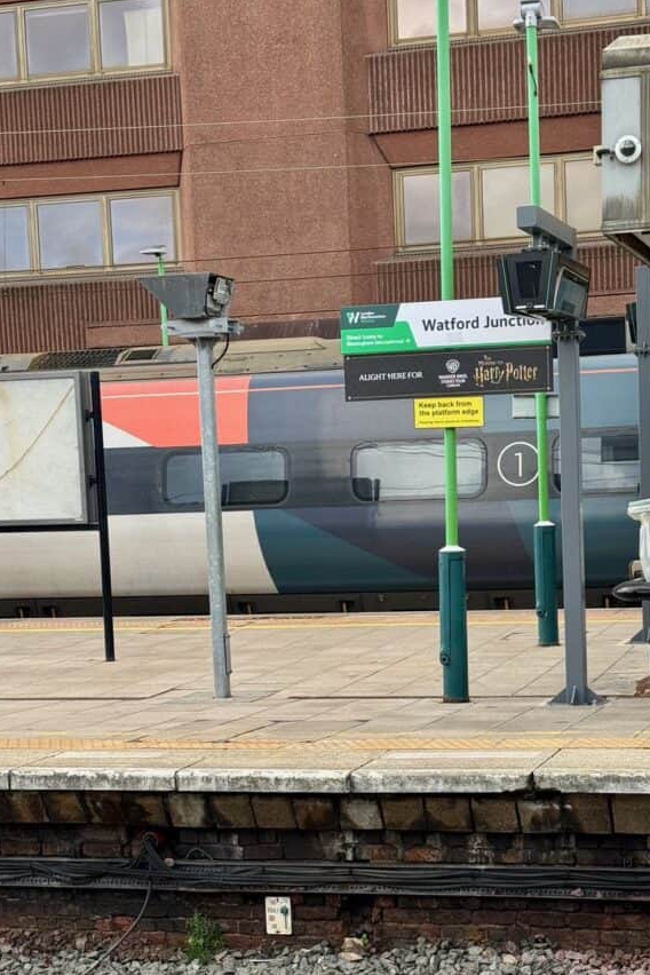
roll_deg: +3.8
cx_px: 433
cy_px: 584
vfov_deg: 33.3
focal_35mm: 60
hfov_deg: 22.5
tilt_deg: -6.9
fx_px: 1625
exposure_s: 1/1011
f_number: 1.78
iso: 64
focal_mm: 6.76
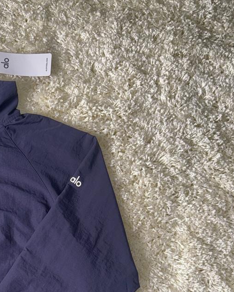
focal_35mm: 52
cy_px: 276
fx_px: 450
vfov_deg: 33.6
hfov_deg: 27.7
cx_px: 9
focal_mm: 6.76
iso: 50
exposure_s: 1/43
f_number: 1.78
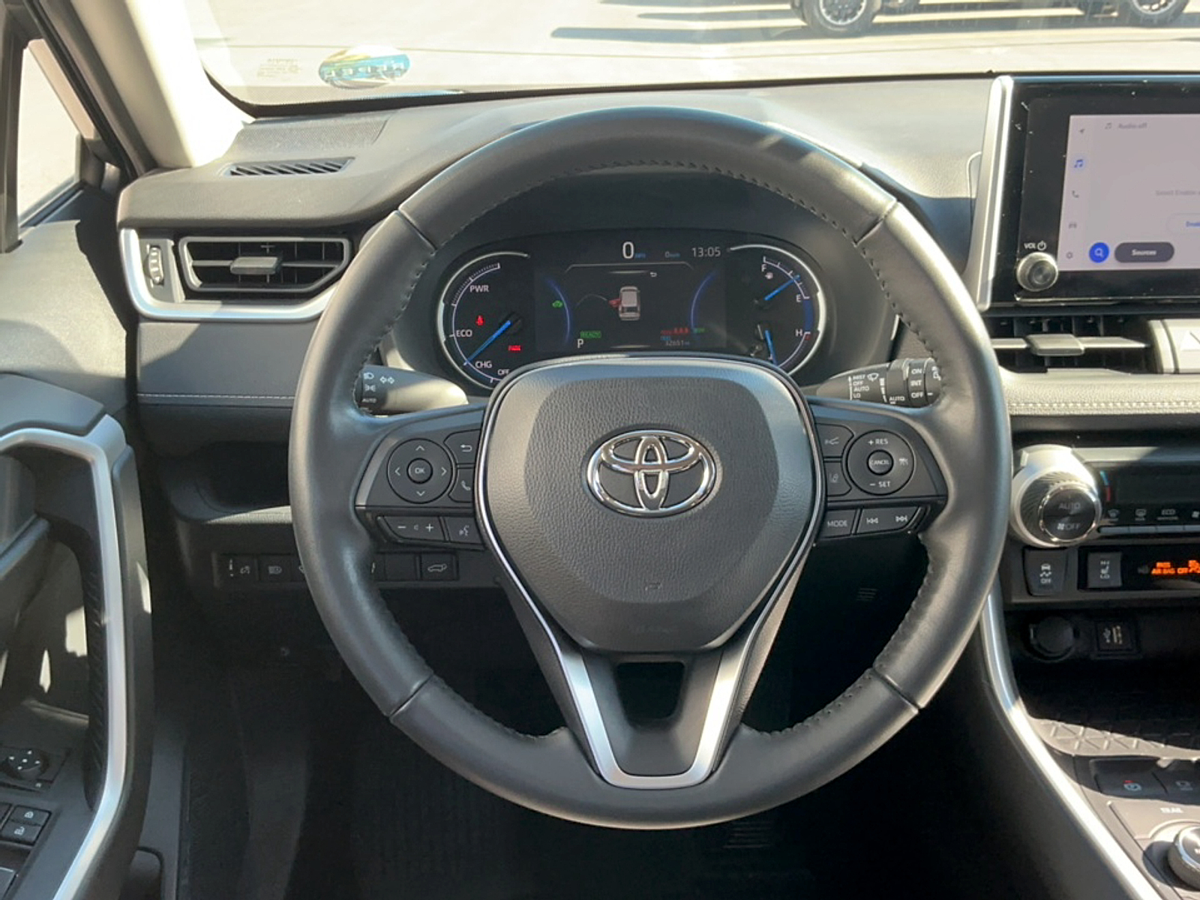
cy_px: 450
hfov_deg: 60.0
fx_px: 1040
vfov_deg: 46.8
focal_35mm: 30
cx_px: 600
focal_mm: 3
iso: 64
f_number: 1.8
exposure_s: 1/120
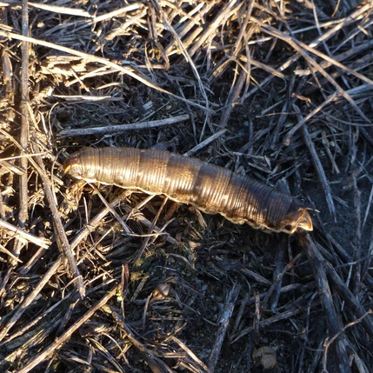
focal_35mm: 62
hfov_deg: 27.7
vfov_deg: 27.7
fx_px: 756
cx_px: 170
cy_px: 194
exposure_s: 1/80
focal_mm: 8.4
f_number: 3.8
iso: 80
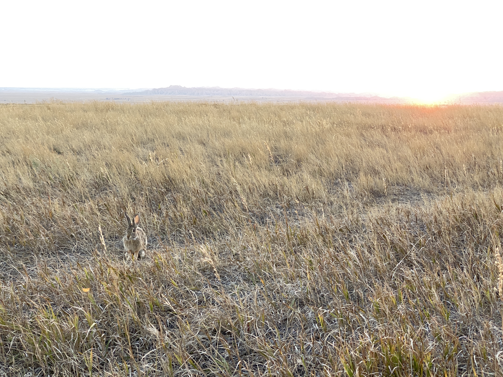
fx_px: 756
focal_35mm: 52
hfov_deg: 36.8
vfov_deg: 28.0
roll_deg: -1.1
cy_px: 188
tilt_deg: -7.5
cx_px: 252
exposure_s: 1/121
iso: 160
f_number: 2
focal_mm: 6
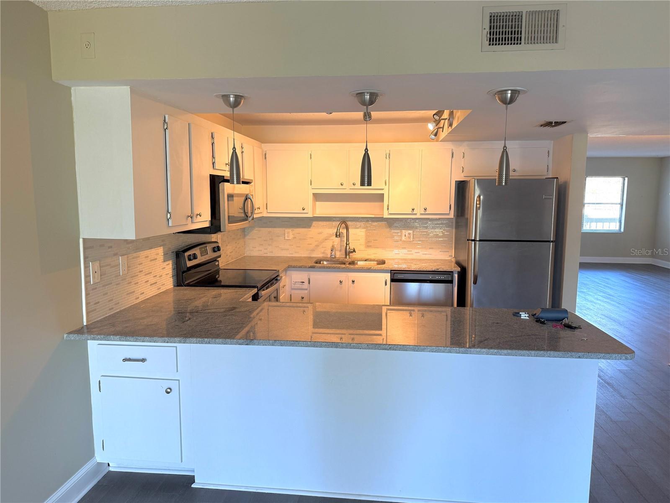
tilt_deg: -6.7
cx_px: 335
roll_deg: -0.3
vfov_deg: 56.8
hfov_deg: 71.6
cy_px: 252
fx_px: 465
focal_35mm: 24
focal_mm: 6.76
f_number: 1.78
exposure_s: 1/60
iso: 125
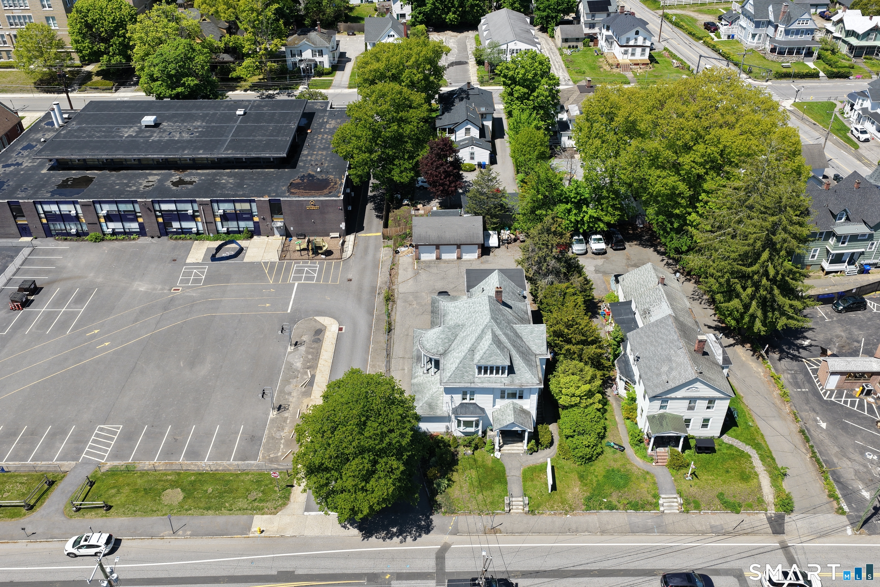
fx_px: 684
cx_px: 440
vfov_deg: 46.4
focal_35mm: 28
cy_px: 294
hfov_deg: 65.5
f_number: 2.8
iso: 160
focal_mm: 14.45
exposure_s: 1/1600
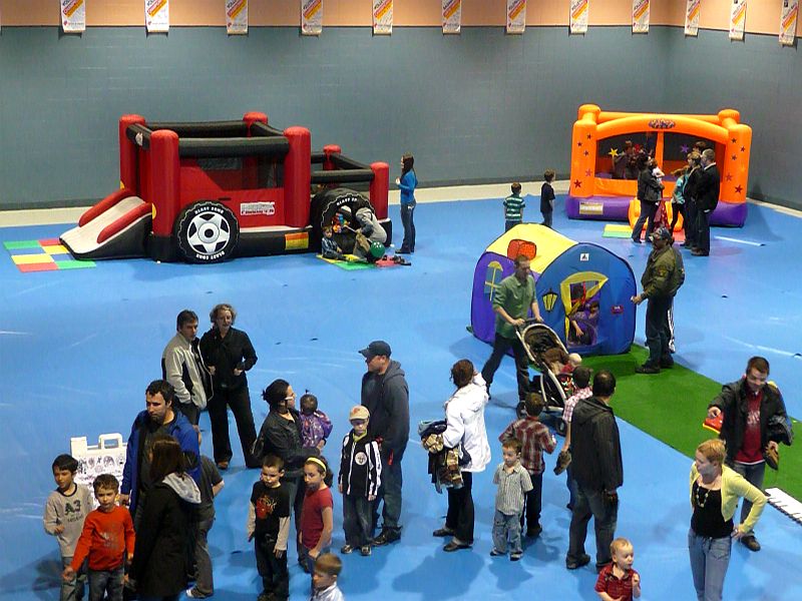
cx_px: 401
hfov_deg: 34.9
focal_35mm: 55
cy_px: 300
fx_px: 1274
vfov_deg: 26.6
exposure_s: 1/40
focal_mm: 9.3
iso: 800
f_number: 4.3
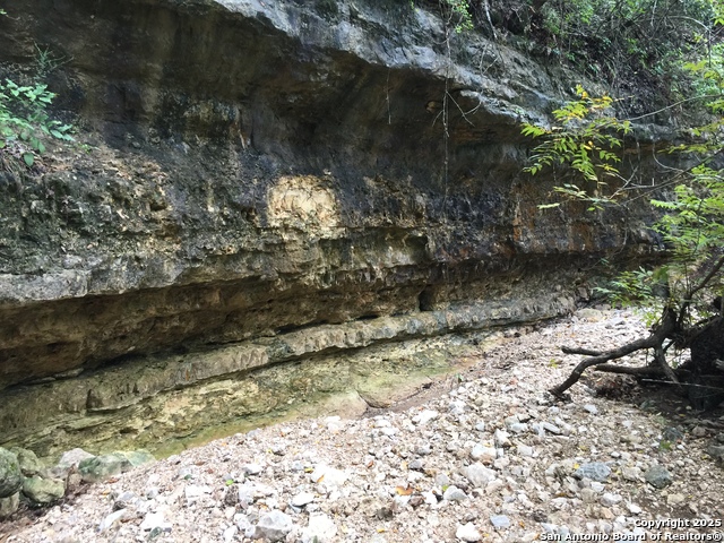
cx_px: 362
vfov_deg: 48.2
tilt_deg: -4.2
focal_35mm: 29
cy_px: 272
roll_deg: -1.3
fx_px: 607
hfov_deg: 61.7
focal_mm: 4.15
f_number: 2.2
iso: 32
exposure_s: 1/30
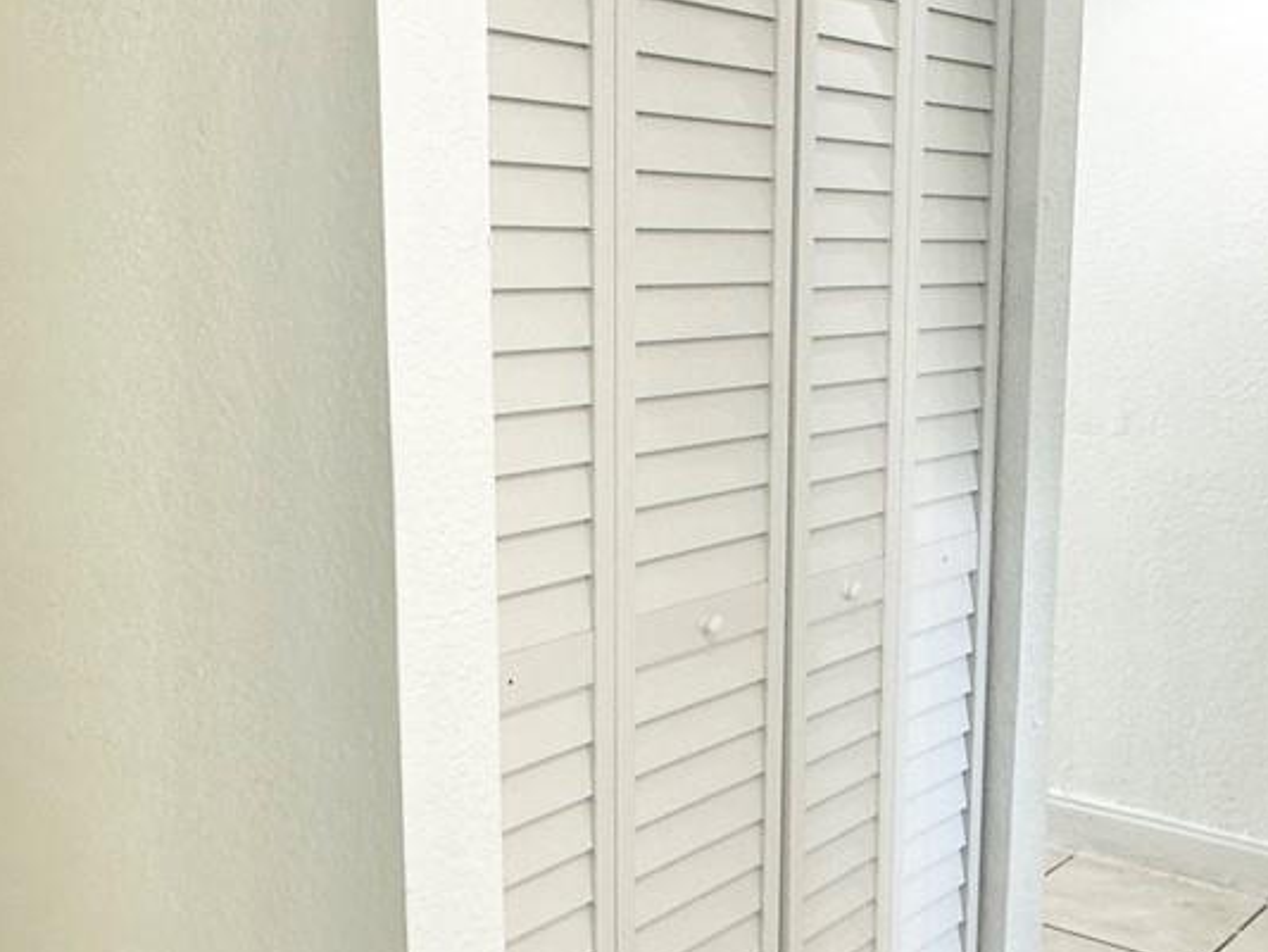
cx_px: 559
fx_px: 1539
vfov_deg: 34.4
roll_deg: +0.6
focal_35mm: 42
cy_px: 493
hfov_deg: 44.7
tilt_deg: -9.7
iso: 200
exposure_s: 1/120
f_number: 2.2
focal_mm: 2.22
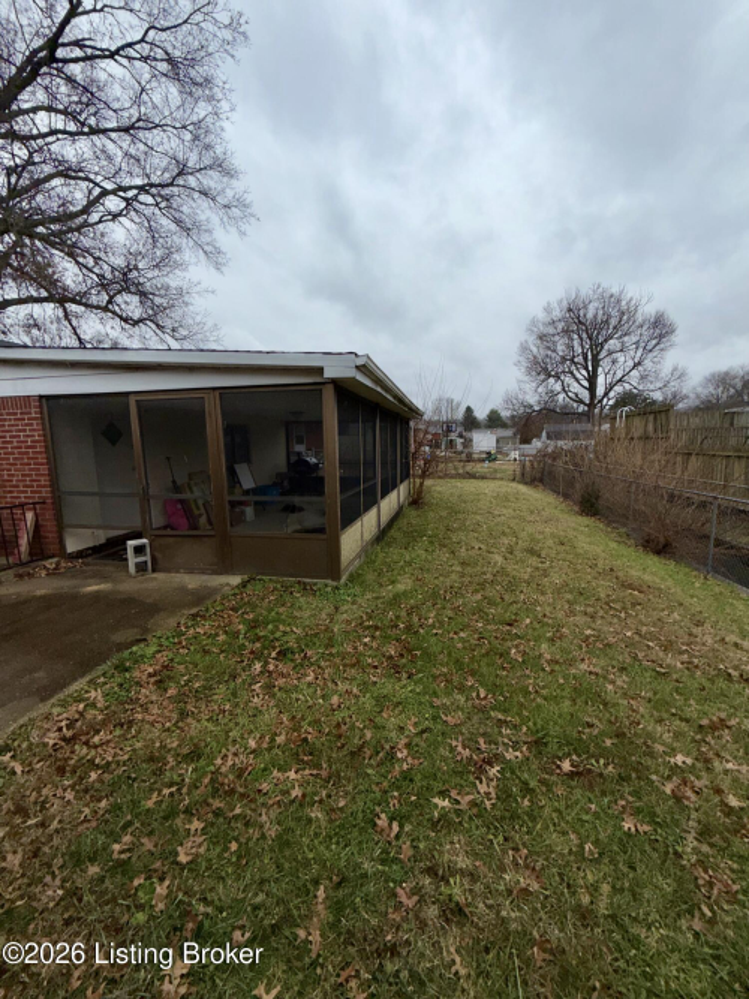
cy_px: 500
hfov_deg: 85.7
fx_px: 404
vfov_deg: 102.1
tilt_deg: -6.8
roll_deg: +1.6
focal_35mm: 14
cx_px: 374
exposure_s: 1/514
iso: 16
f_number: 2.2
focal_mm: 2.22
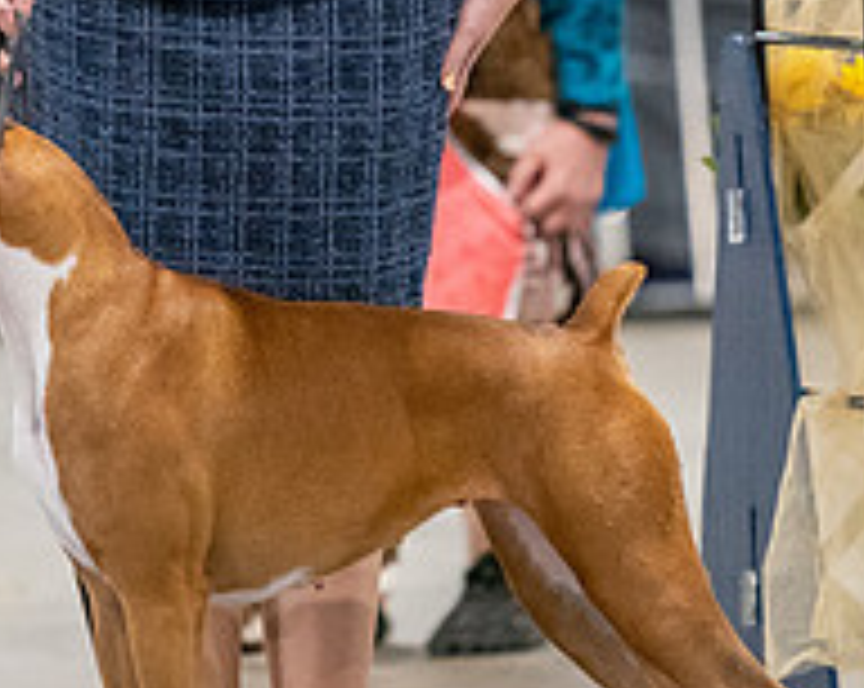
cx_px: 223
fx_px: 16902
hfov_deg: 2.9
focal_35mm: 662
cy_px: 31
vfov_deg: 2.3
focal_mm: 200
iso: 6400
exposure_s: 1/250
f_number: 3.2
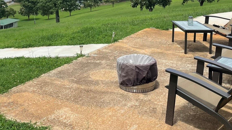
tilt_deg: -8.6
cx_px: 123
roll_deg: -2.0
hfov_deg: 40.6
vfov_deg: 23.0
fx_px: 314
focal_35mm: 51
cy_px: 16
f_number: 1.6
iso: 32
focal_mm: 4.2
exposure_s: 1/2882
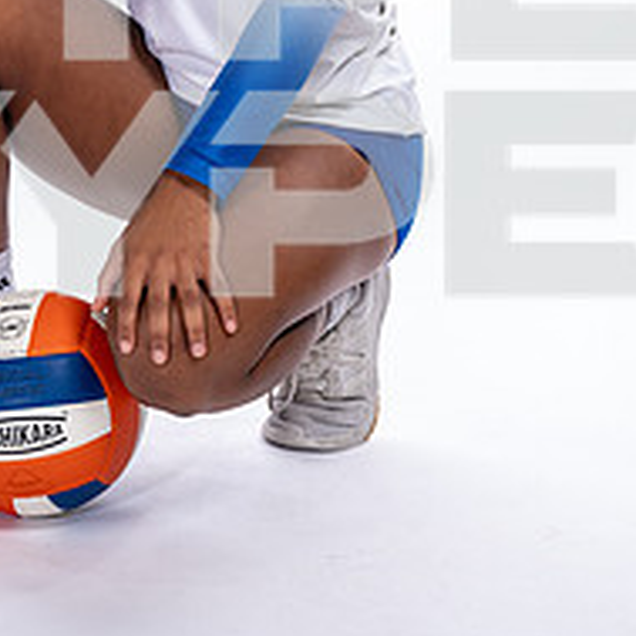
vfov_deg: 15.3
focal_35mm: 111
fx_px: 2307
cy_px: -40
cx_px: 178
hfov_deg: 15.6
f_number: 5.6
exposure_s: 1/250
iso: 400
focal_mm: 55
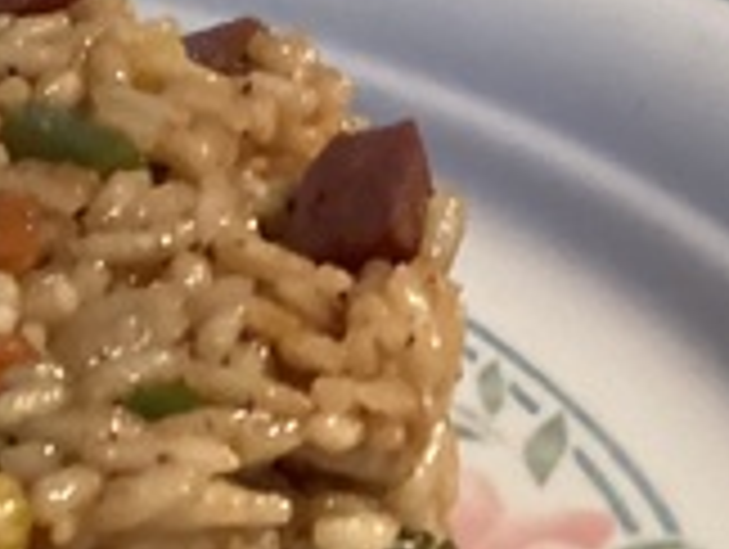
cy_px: 500
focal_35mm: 132
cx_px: -207
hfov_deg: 14.3
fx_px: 2784
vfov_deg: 11.2
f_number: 2.4
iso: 400
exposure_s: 1/30
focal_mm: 3.3
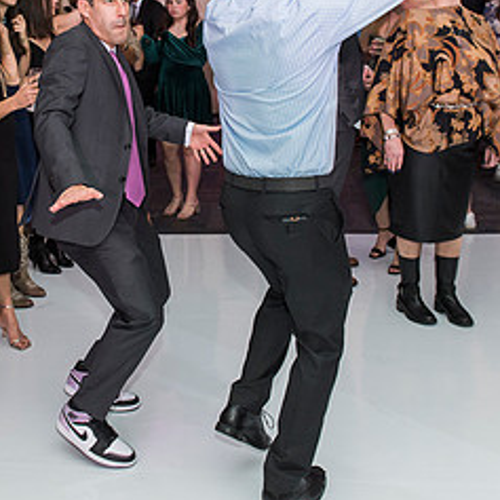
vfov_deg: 33.7
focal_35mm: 50
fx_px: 817
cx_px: 120
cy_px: 161
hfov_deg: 33.3
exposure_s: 1/100
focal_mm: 24
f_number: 4
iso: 1000
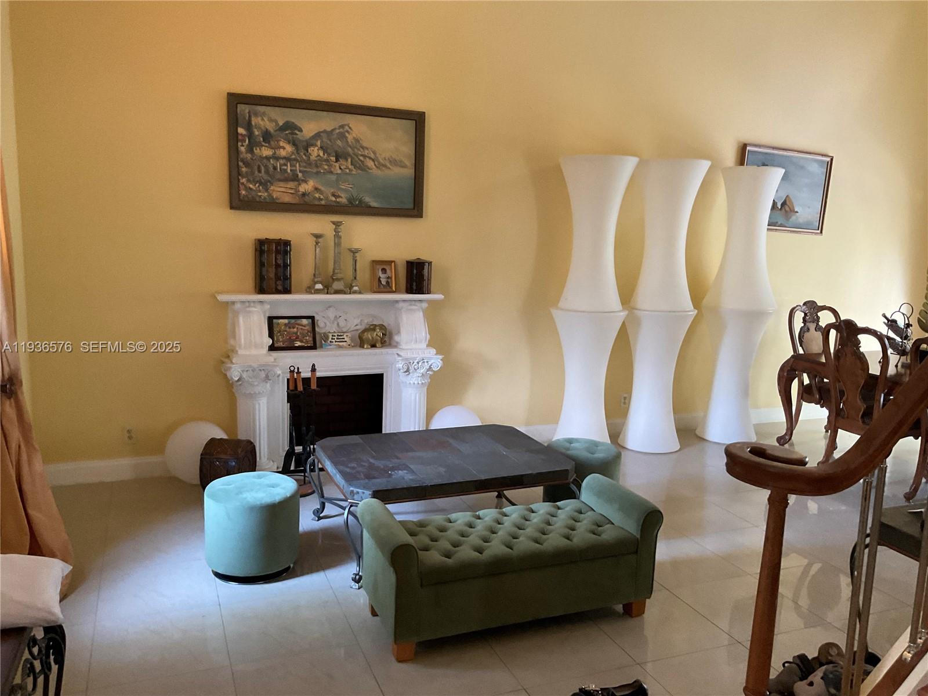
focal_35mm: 29
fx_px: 777
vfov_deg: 48.2
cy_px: 348
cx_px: 464
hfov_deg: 61.7
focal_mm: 3
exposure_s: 1/60
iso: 250
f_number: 1.8
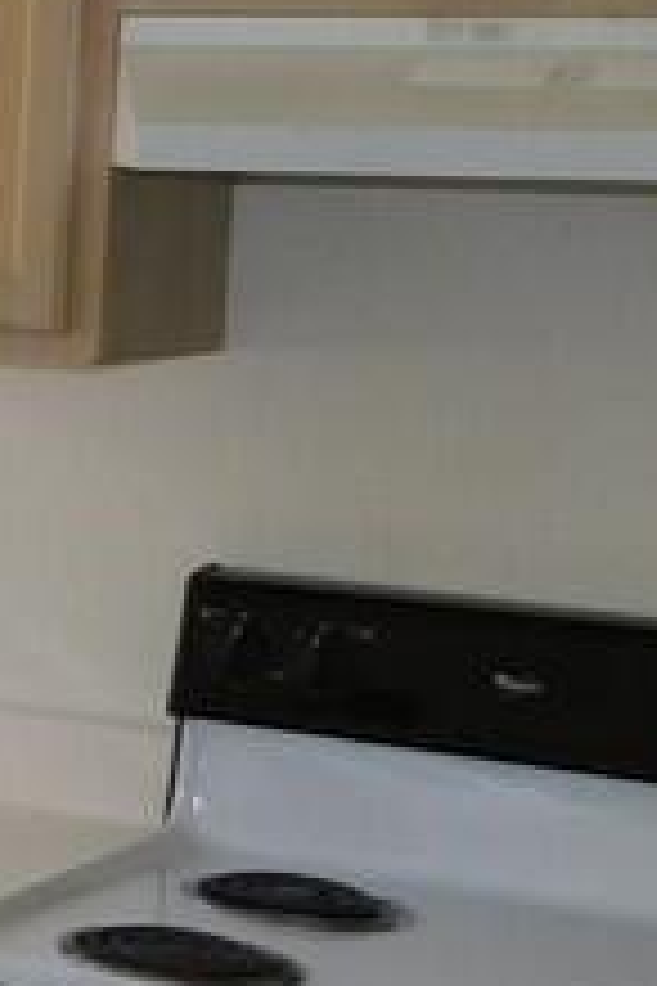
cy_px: 437
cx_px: -1228
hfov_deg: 9.1
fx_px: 3449
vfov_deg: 16.3
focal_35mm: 126
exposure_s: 1/125
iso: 125
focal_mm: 4
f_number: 3
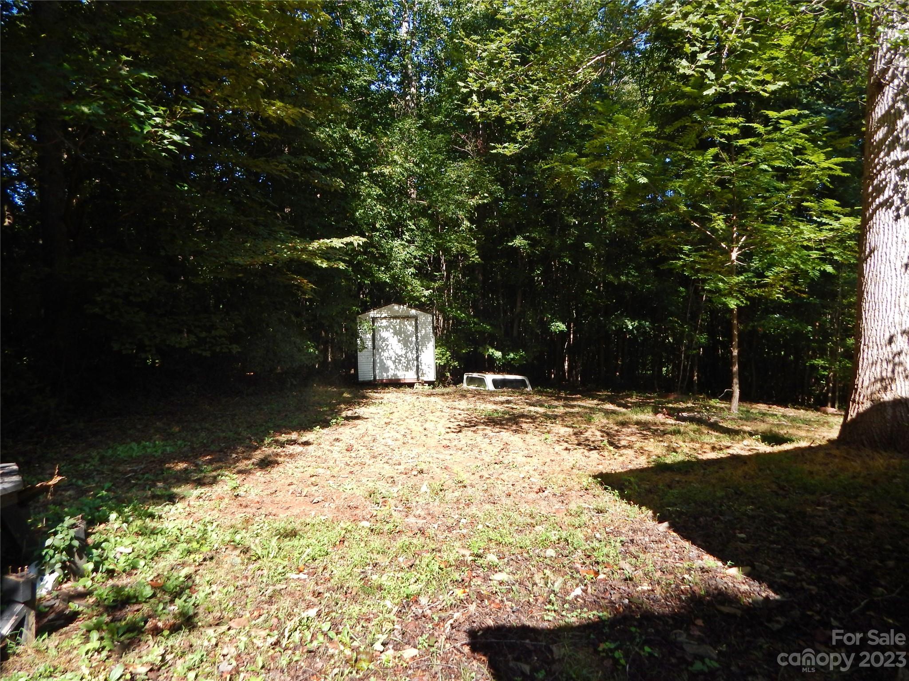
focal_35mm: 22
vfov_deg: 61.1
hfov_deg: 76.4
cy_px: 340
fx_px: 578
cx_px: 454
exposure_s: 1/400
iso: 125
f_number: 3
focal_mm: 4
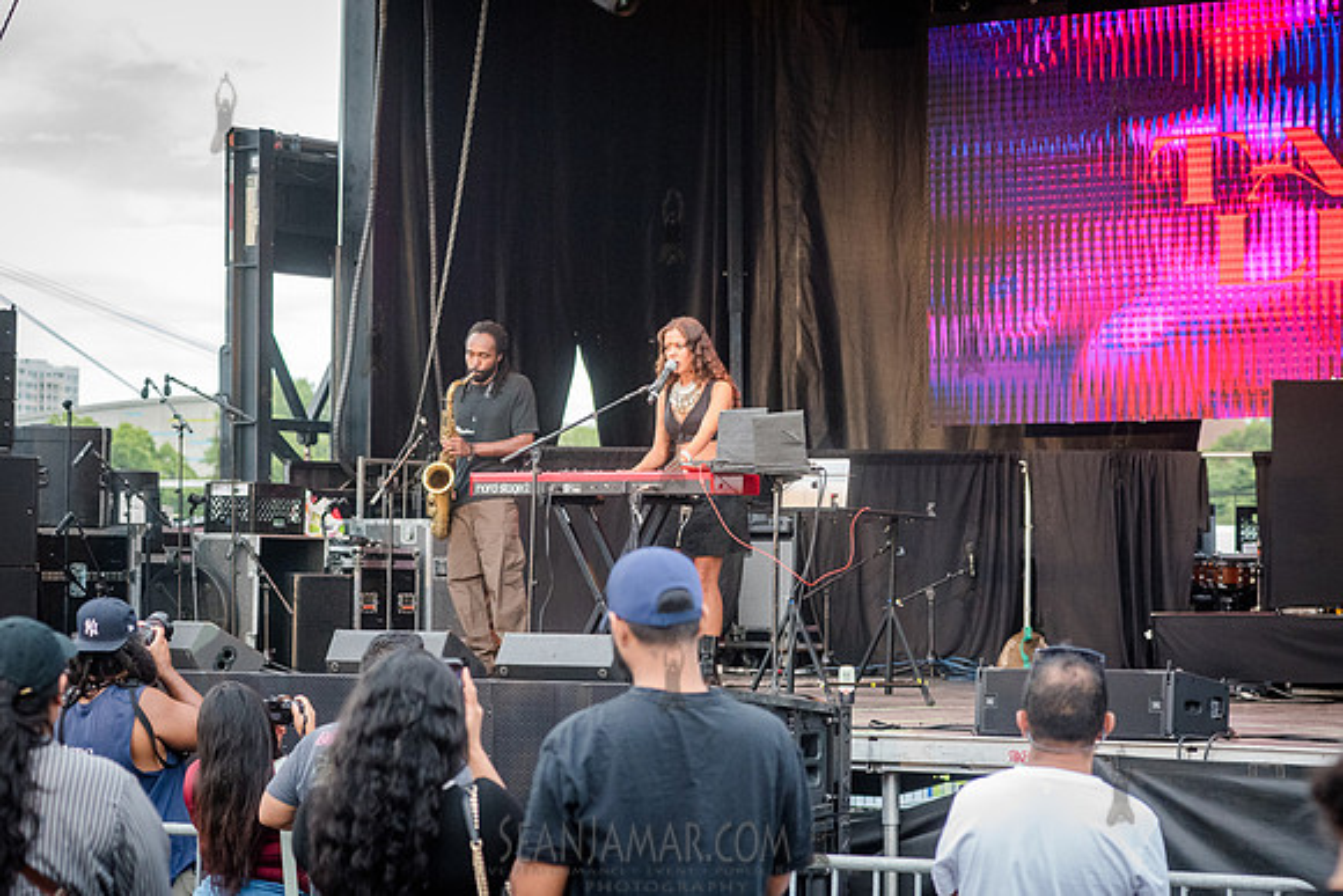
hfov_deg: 20.5
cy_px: 389
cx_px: 767
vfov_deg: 13.8
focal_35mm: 99
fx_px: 3712
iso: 3200
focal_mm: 86
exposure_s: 1/800
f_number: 4.5
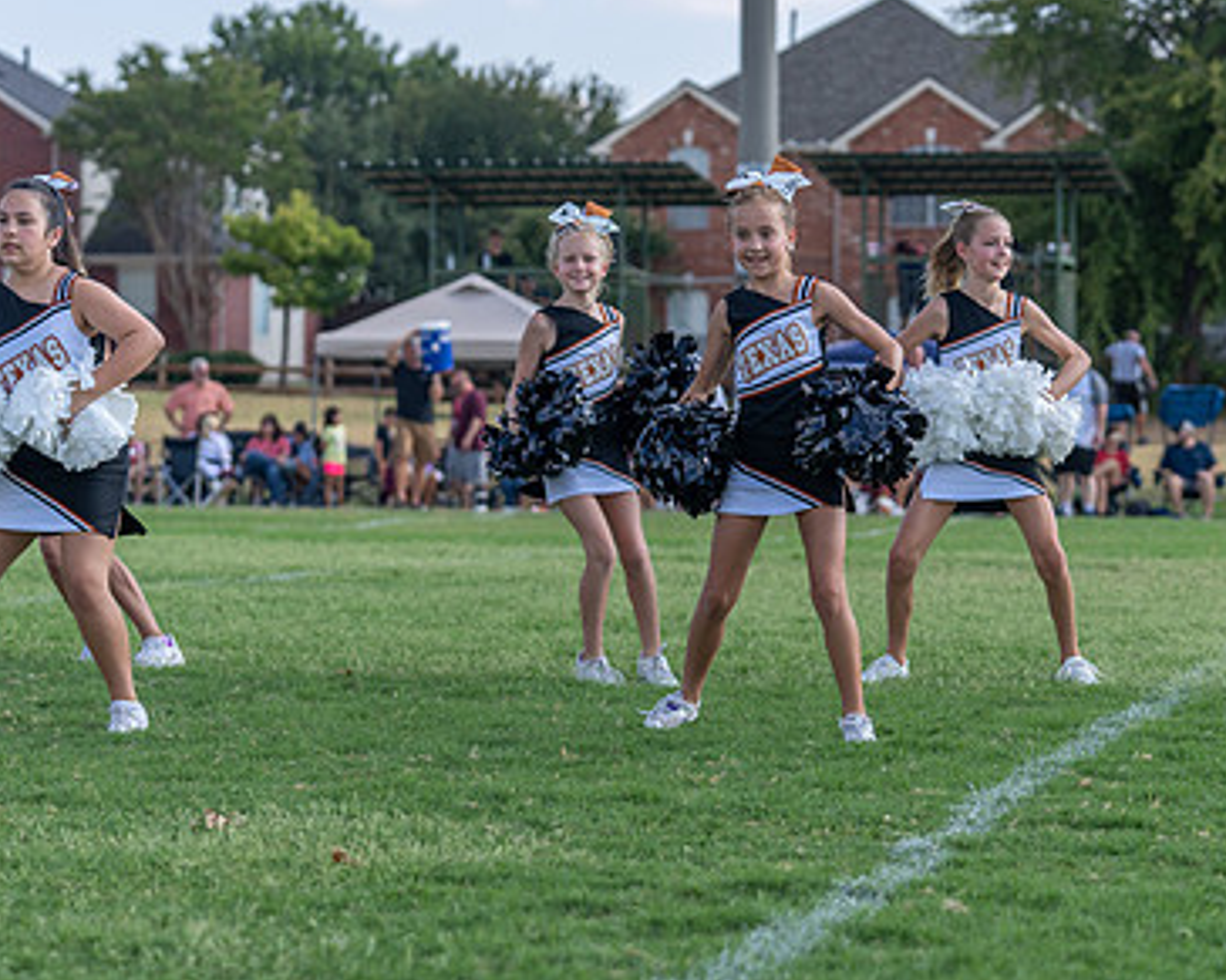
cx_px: 701
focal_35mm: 130
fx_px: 4716
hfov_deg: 14.8
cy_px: 409
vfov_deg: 11.9
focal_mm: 87
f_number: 3.5
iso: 125
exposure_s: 1/1000
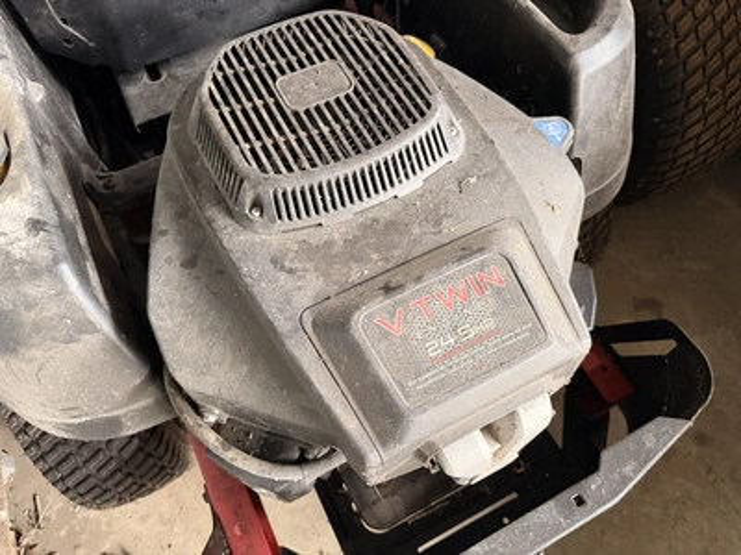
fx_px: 514
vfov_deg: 56.8
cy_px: 278
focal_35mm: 24
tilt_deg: -60.3
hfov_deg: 71.6
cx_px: 370
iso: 800
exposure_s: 1/52
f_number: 1.78
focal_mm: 6.76
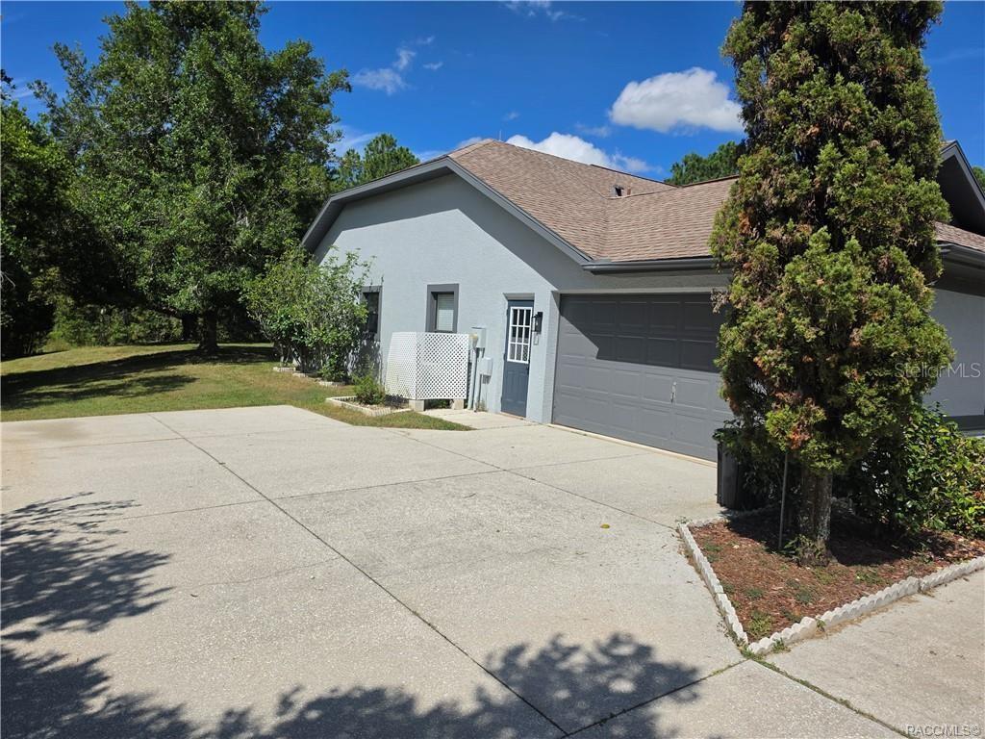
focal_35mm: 23
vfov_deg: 58.9
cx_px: 492
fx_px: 654
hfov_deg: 73.9
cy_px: 370
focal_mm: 6.5
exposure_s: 1/7939
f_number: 1.4
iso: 50
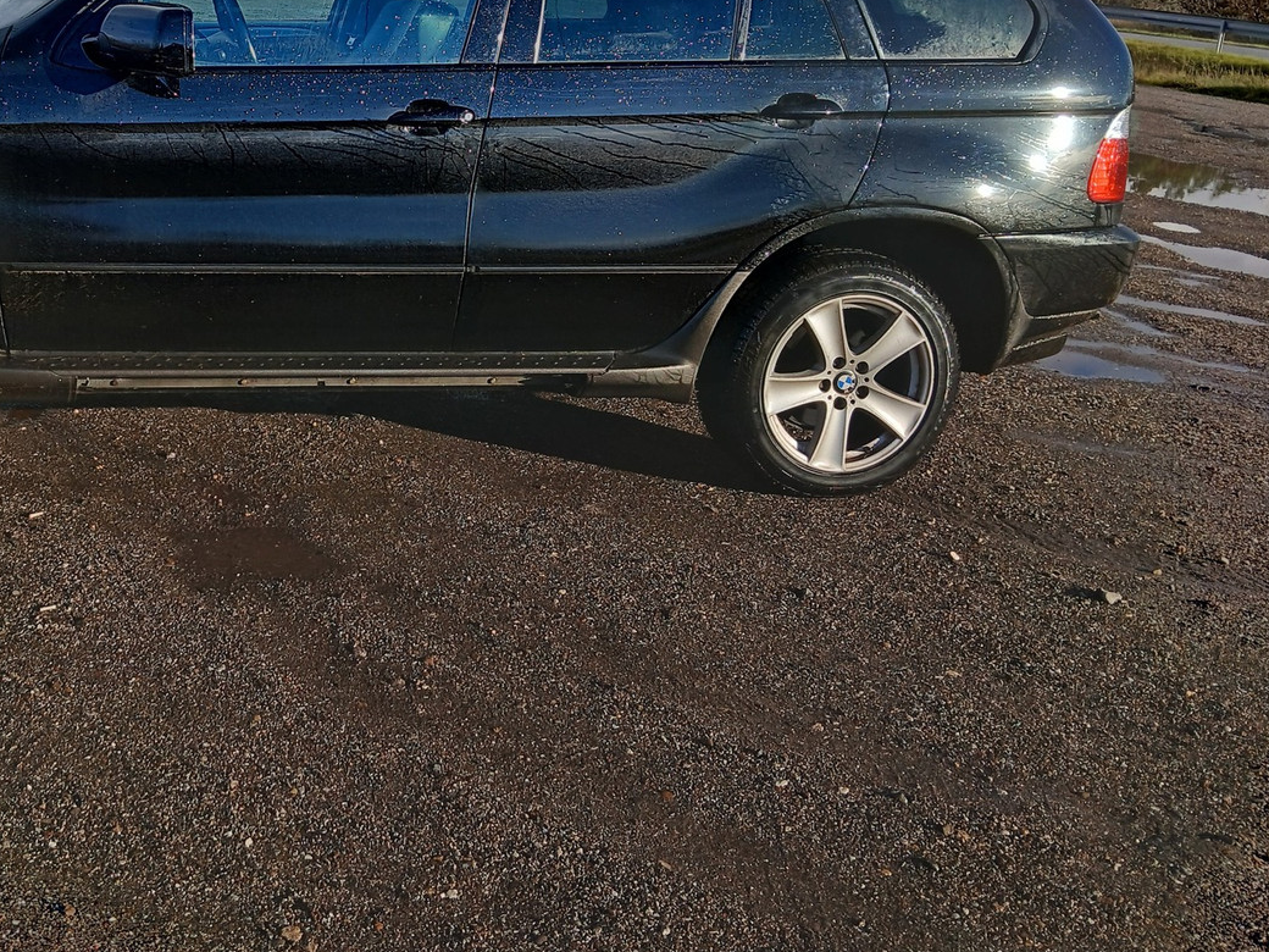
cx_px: 331
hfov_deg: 45.3
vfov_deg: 35.6
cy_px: 323
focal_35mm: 40
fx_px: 1466
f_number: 1.8
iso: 20
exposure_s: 1/225
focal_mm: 3.98
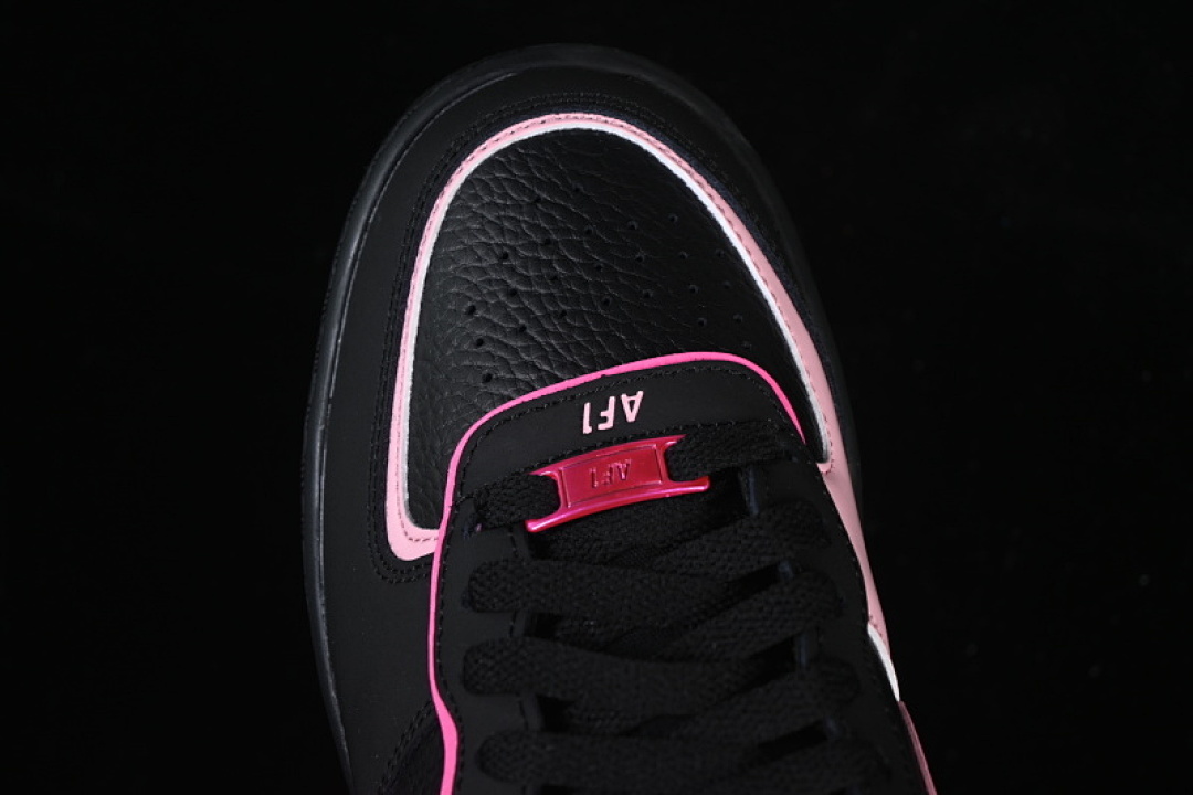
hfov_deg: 27.0
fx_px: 2485
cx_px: 596
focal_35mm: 75
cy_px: 398
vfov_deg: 18.2
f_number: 6.3
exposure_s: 1/50
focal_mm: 50
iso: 160
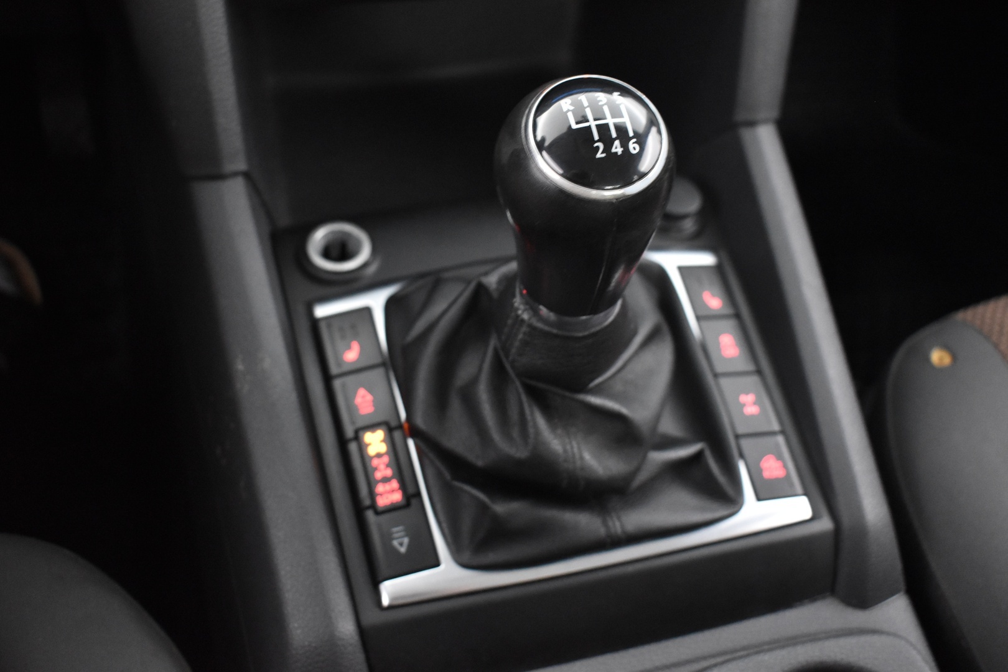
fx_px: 1050
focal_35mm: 38
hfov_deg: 51.3
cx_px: 504
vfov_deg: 35.5
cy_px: 336
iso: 3200
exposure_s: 1/13
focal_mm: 25
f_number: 4
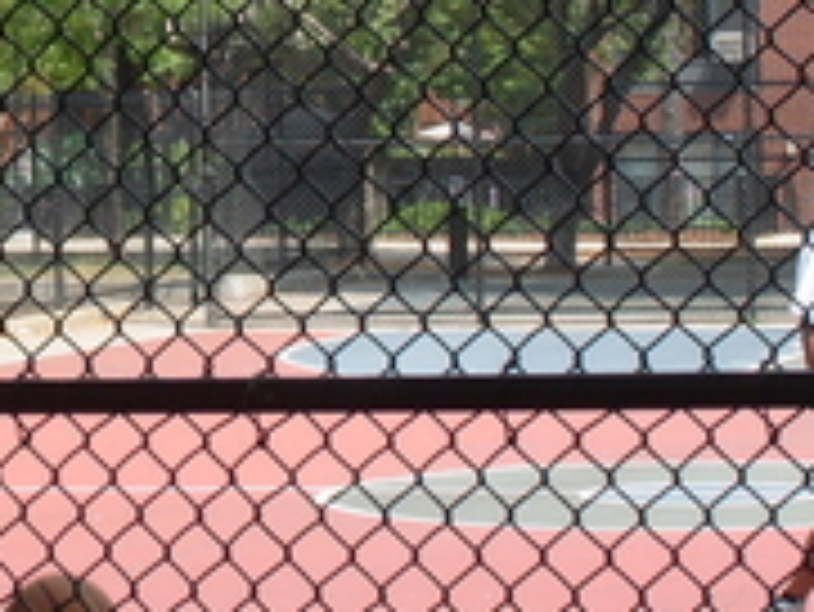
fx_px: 4165
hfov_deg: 10.9
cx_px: -184
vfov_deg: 8.3
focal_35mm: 177
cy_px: -162
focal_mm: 11.1
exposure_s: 1/250
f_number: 4.8
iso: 80
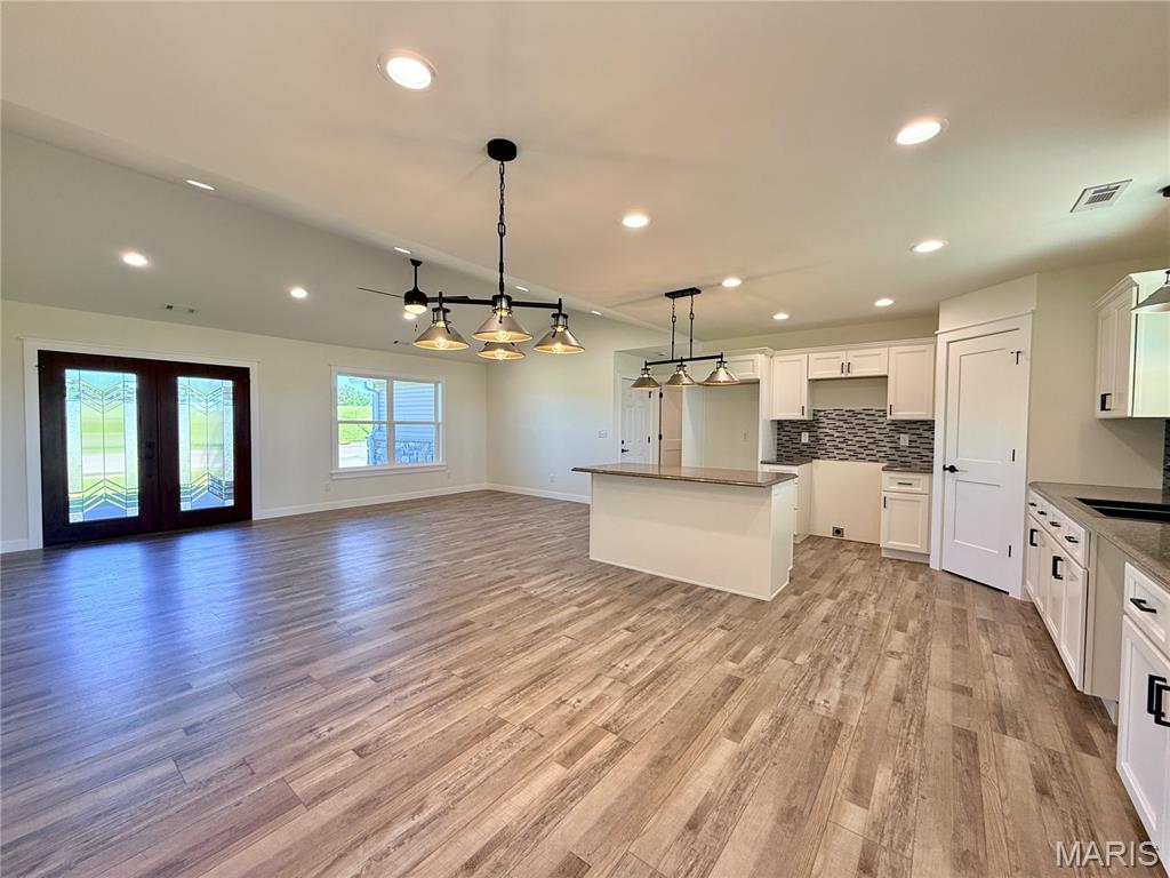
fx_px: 473
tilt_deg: -1.9
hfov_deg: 102.1
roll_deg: -0.3
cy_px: 439
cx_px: 585
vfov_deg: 85.7
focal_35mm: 14
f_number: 2.2
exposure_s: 1/120
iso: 100
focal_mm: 2.22
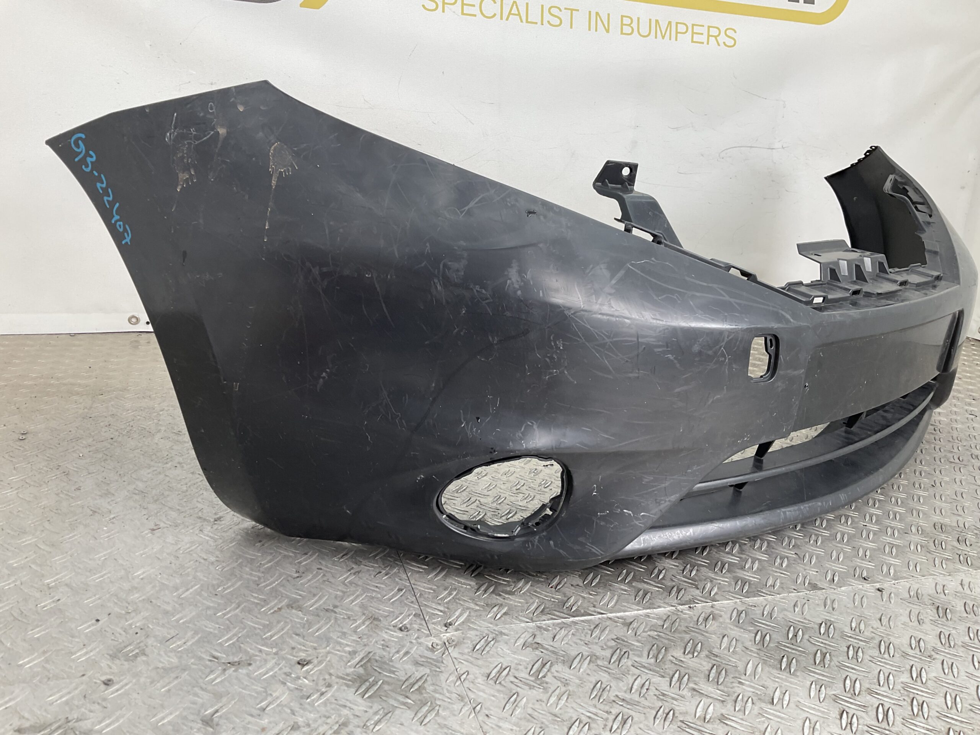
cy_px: 368
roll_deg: -6.4
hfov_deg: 61.7
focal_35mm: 29
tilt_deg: -16.6
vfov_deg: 48.2
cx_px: 490
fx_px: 821
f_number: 1.8
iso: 20
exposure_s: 1/100
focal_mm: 3
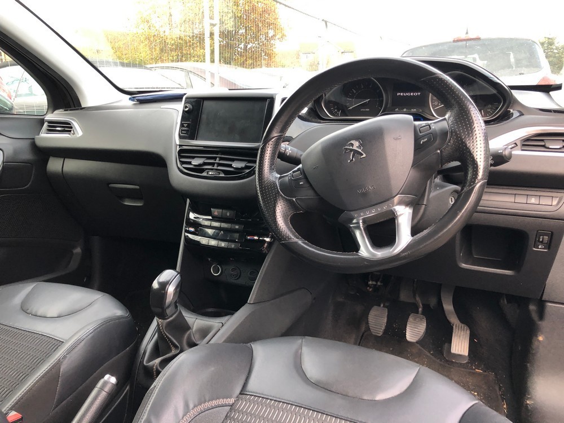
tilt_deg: -17.3
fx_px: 456
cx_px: 282
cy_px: 212
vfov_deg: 49.7
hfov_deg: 63.4
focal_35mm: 28
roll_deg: +2.8
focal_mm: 4
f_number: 1.8
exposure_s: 1/30
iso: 25
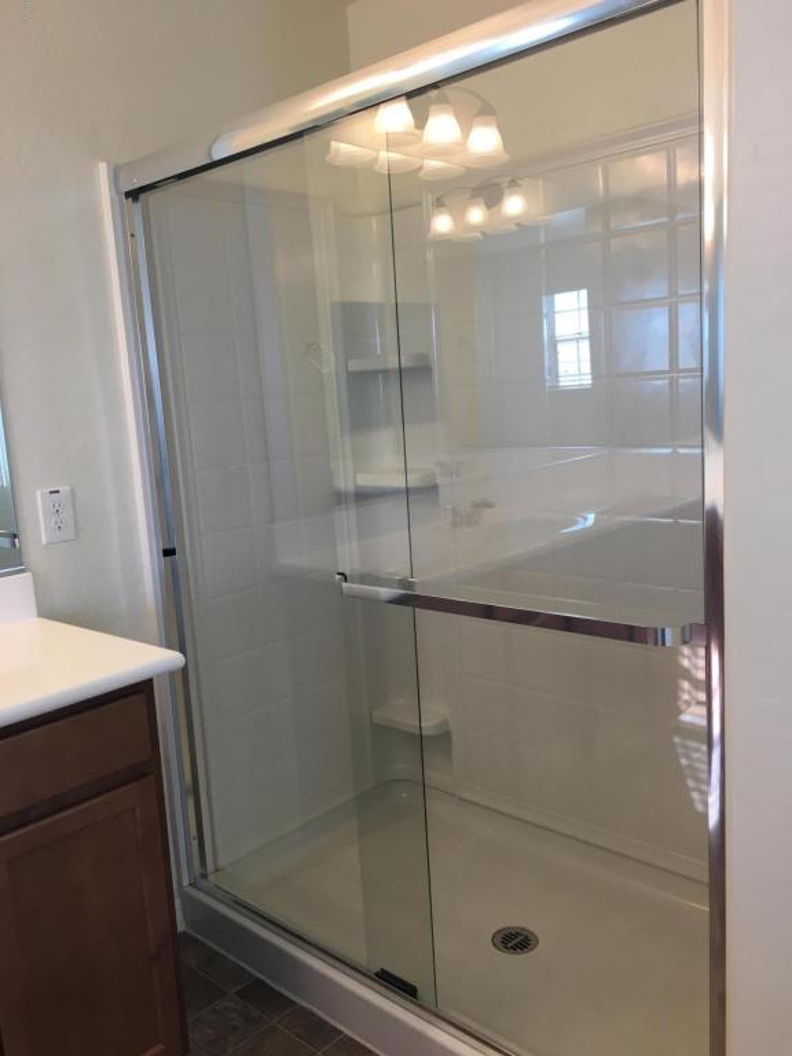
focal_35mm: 29
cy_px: 528
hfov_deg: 48.2
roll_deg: +4.2
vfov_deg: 61.7
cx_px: 396
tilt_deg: -8.5
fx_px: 885
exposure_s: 1/30
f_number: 2.2
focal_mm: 4.15
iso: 25
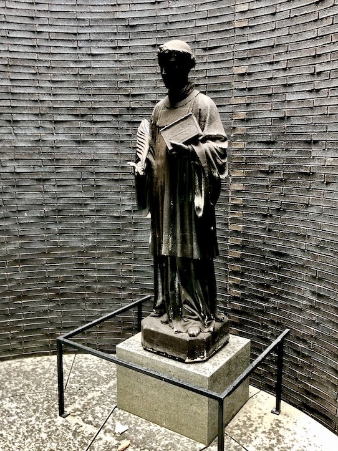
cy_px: 225
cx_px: 169
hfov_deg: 45.4
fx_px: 404
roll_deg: -4.8
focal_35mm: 31
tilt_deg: -10.1
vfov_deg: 58.4
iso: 40
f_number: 1.8
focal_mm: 4
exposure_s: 1/15
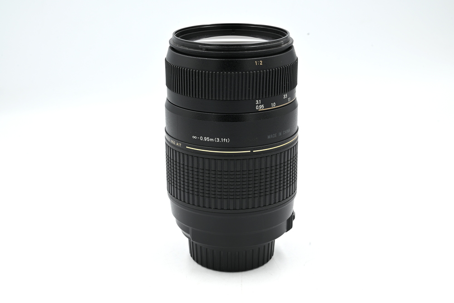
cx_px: 227
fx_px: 706
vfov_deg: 24.2
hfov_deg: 35.6
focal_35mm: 56
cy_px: 152
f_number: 14
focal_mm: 56
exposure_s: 1/15
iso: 100
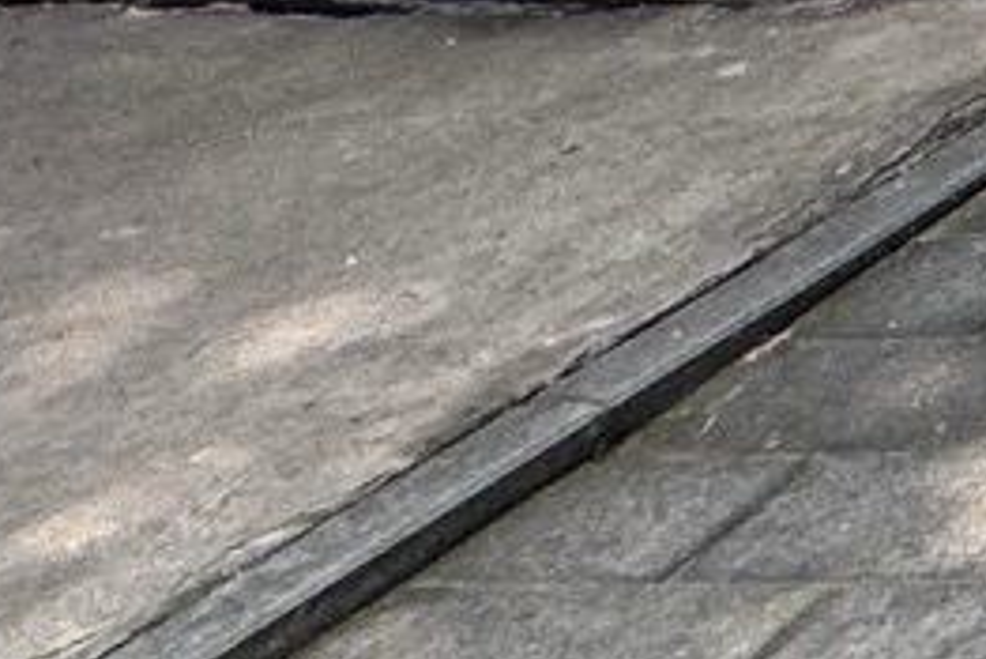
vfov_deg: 7.9
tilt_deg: +14.2
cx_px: 3319
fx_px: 3069
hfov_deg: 10.0
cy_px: -1954
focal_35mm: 112
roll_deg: +0.3
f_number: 2.2
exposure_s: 1/241
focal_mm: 2.22
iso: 40
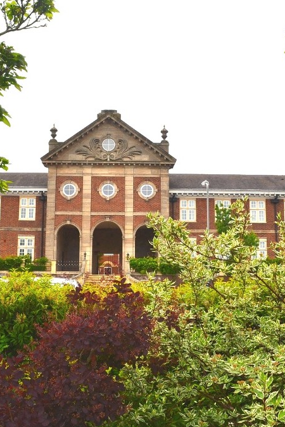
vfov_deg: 47.4
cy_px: 214
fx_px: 486
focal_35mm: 41
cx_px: 130
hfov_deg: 32.6
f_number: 10
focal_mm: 18
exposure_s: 1/320
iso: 400
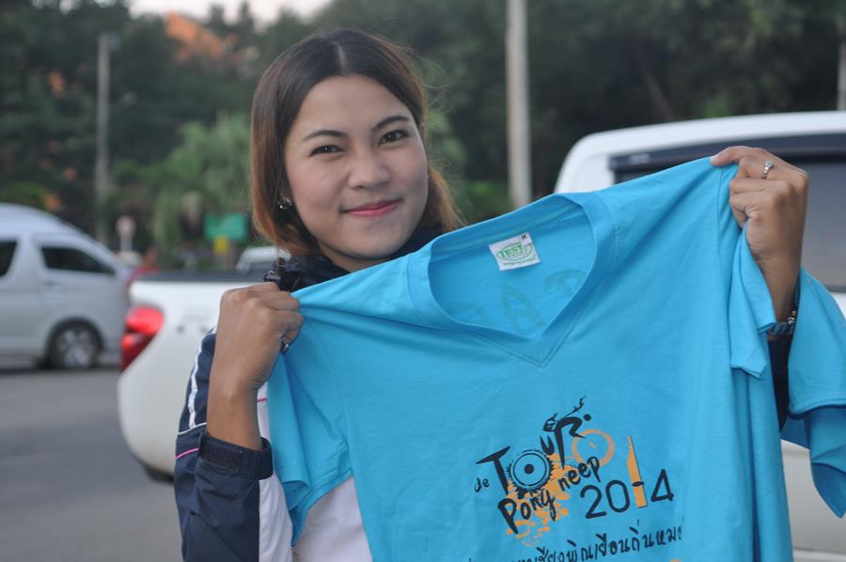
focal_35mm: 69
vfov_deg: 19.7
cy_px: 281
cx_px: 423
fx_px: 1620
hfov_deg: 29.3
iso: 200
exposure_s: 1/60
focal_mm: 46
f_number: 3.5
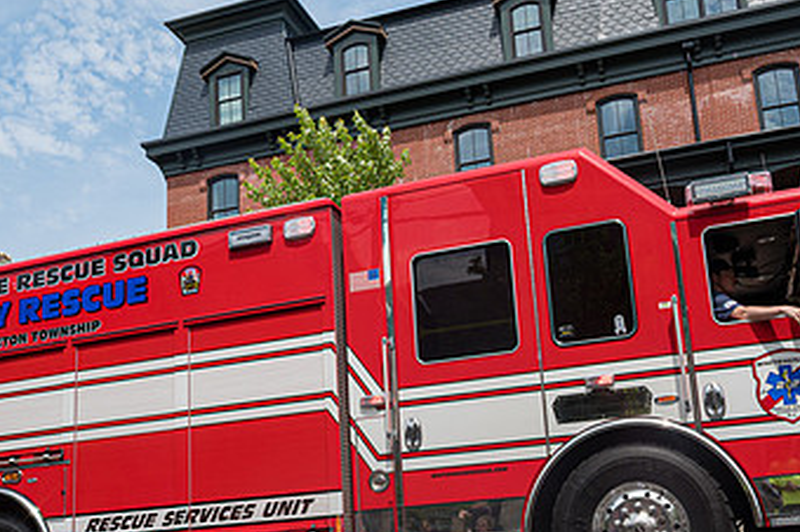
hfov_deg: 47.4
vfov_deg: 32.3
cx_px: 416
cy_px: 360
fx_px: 910
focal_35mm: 41
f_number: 10
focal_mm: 24
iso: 100
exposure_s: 1/250
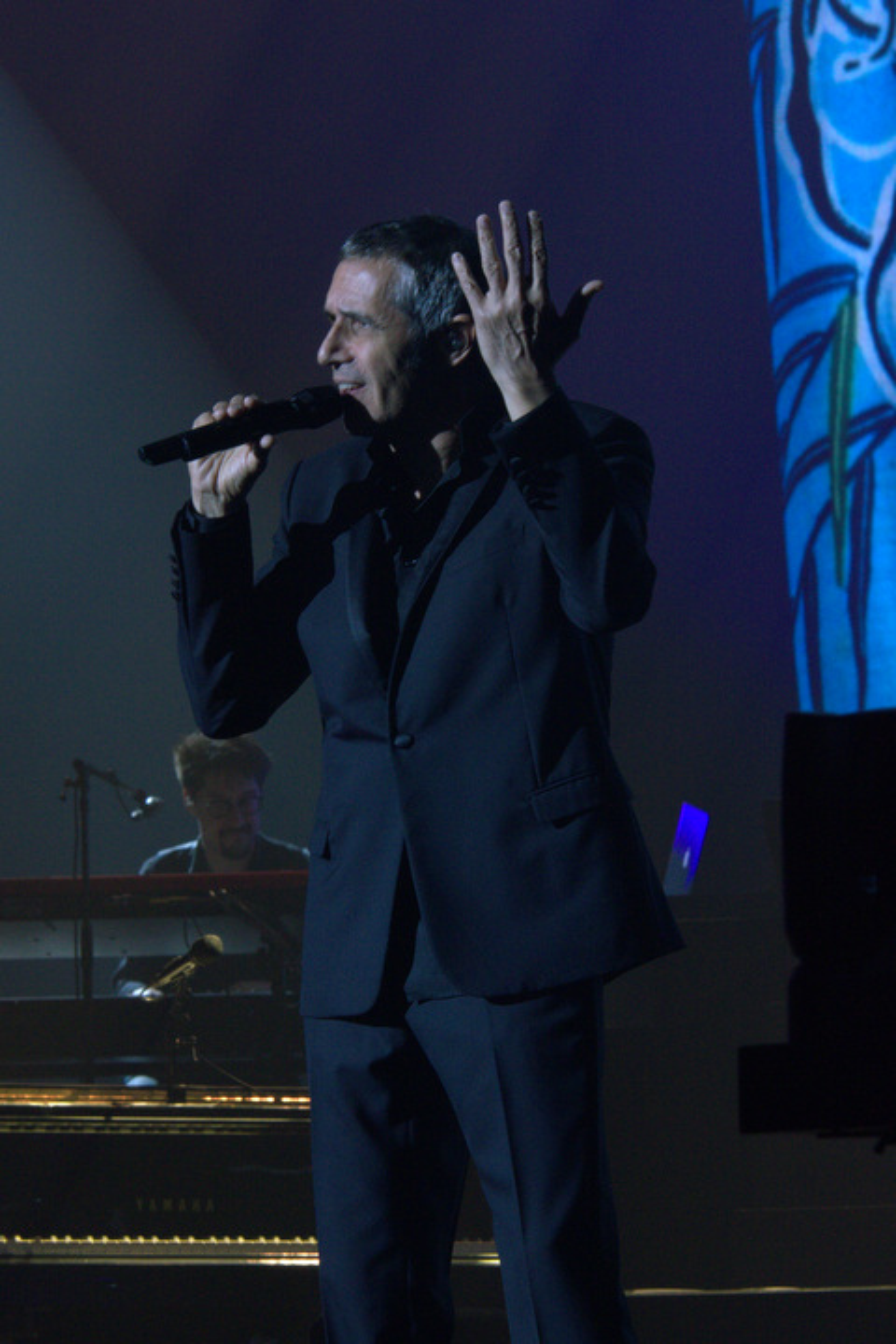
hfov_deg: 7.0
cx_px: 448
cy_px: 672
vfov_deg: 10.5
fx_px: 7279
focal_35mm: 195
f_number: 11
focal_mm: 130
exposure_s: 1/40
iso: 400
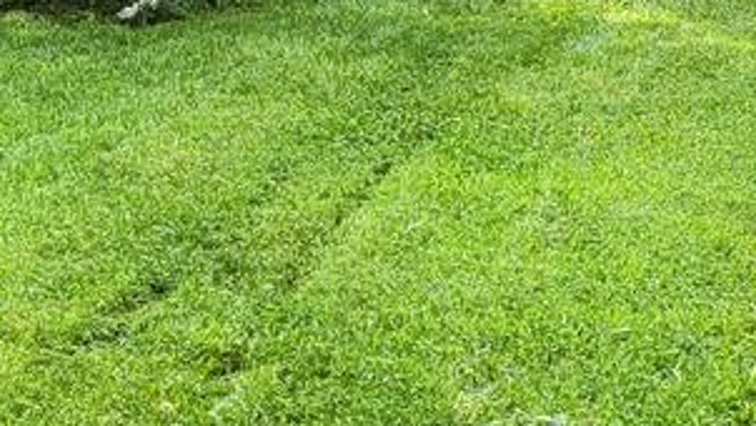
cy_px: -18
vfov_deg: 8.9
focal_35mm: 135
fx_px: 2707
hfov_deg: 15.8
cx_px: 210
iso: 40
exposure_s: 1/279
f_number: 1.8
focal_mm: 5.4
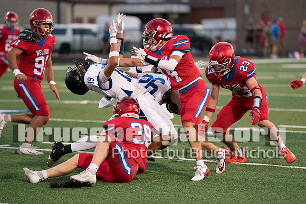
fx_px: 1906
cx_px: 168
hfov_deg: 9.2
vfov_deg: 6.1
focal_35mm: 224
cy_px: 108
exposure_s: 1/2000
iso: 4000
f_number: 2.8
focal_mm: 200
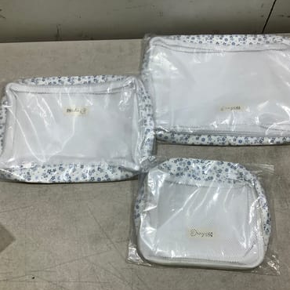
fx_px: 351
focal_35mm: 37
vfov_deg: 44.9
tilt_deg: -66.3
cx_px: 158
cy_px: 146
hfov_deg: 44.9
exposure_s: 1/100
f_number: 2.4
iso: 32
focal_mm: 3.3
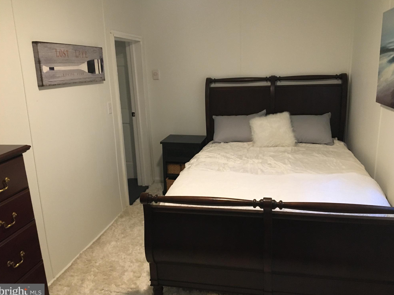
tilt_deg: -13.9
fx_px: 341
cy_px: 147
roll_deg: +1.0
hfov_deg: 60.0
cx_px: 199
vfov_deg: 46.8
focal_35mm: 30
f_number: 2.2
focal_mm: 4.15
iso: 200
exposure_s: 1/30
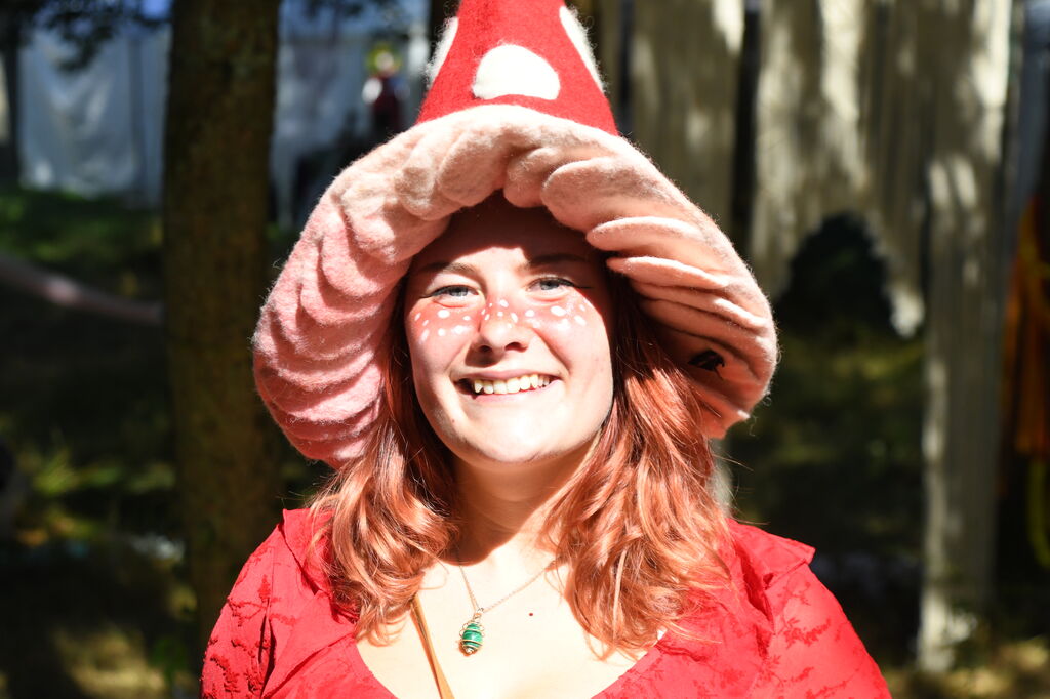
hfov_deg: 26.0
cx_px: 525
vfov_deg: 17.5
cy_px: 350
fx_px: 2274
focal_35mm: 78
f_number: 4.8
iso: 640
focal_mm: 52
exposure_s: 1/2000
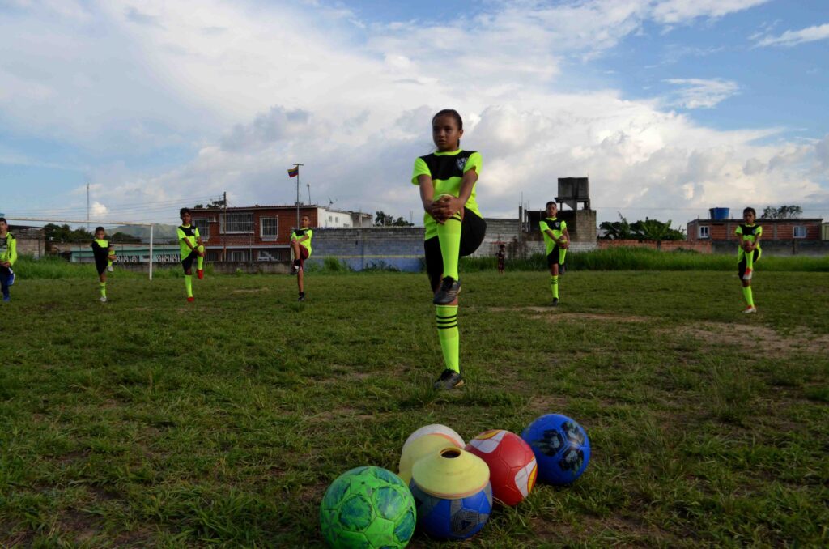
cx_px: 414
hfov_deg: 67.5
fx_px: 620
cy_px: 274
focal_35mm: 27
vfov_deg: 47.7
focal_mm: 18
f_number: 11
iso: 800
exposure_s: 1/500
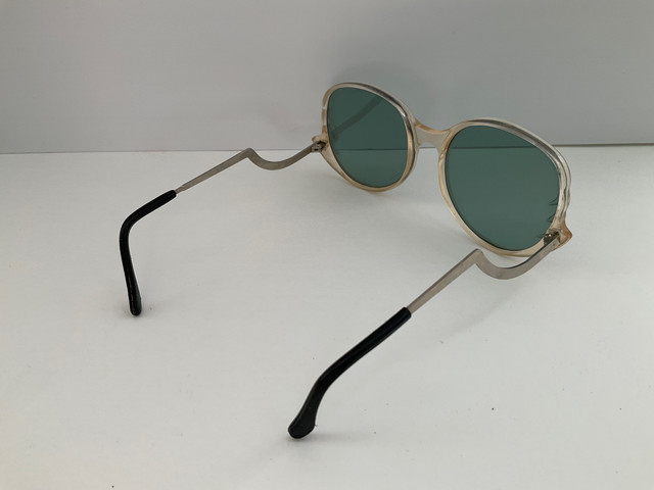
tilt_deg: -35.6
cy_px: 245
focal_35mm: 29
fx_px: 548
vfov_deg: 48.2
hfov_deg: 61.7
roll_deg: +1.9
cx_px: 327
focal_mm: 3
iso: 25
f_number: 1.8
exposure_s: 1/120
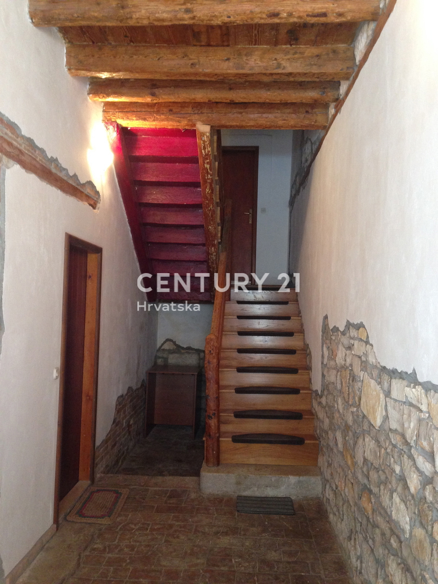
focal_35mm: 33
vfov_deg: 55.4
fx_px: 557
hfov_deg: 42.9
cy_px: 292
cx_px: 219
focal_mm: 4.12
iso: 200
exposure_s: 1/20
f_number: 2.4
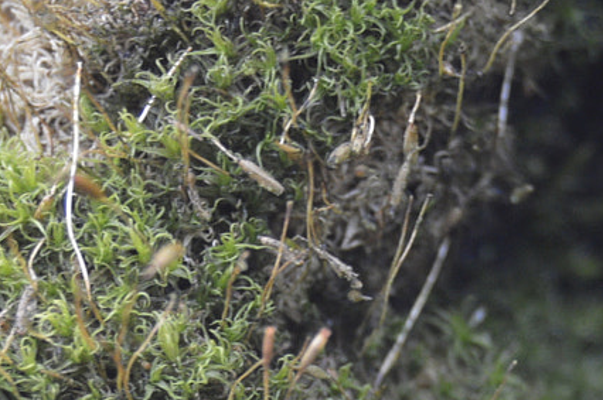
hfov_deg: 6.7
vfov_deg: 4.4
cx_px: 449
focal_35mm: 310
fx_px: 5184
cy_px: 623
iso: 560
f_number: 5.6
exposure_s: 1/60
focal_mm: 55
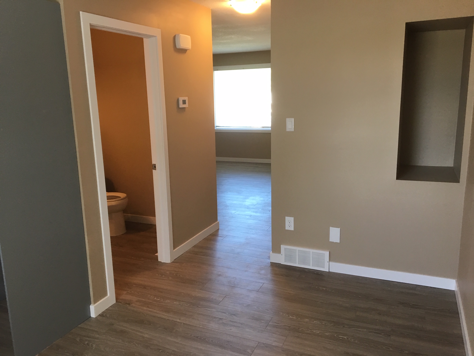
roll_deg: +2.0
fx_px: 397
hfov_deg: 61.7
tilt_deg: -10.4
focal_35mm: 29
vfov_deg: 48.2
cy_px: 178
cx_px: 237
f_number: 2.2
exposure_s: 1/30
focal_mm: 4.15
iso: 40
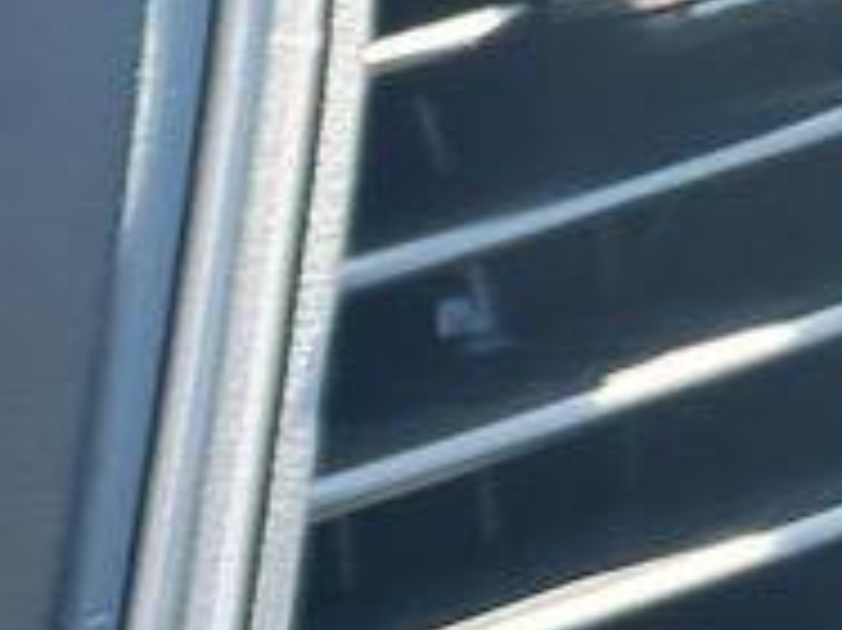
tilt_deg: -26.4
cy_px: 1030
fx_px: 3987
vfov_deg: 8.8
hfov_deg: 8.9
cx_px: -1986
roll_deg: +0.2
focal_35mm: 164
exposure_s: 1/213
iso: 64
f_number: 1.78
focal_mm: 6.86
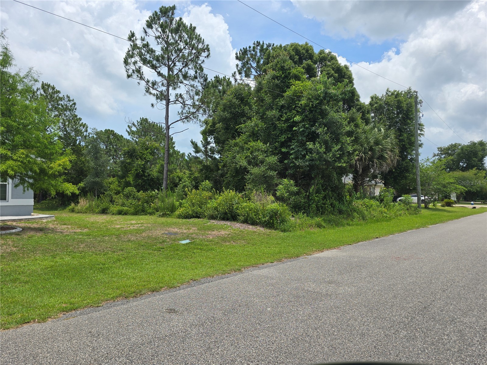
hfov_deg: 73.9
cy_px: 182
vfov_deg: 58.9
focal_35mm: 23
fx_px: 324
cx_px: 244
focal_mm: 6.3
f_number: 1.7
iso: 12
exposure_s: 1/825
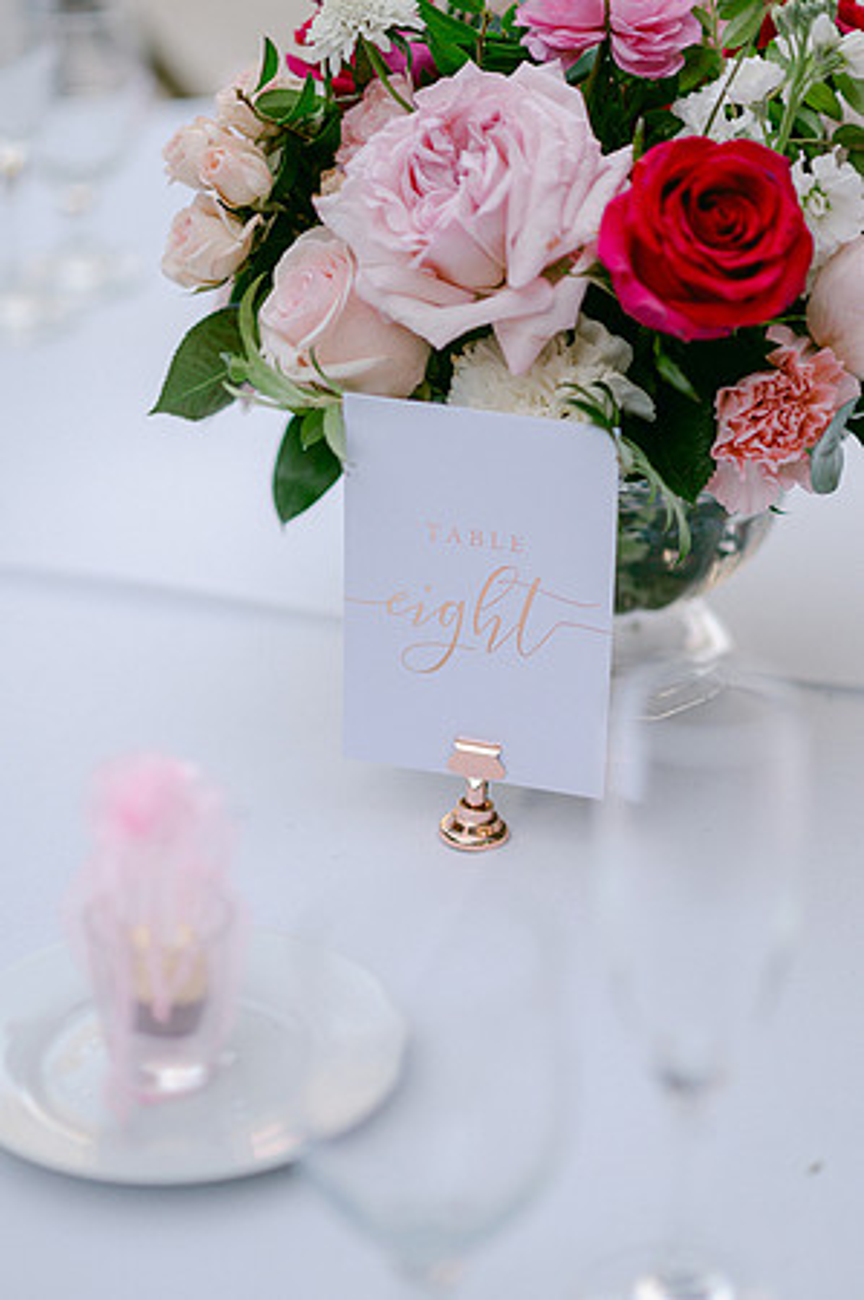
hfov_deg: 16.0
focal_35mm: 85
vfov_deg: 23.9
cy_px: 650
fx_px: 3067
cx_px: 432
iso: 500
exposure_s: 1/1250
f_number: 2
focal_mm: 85
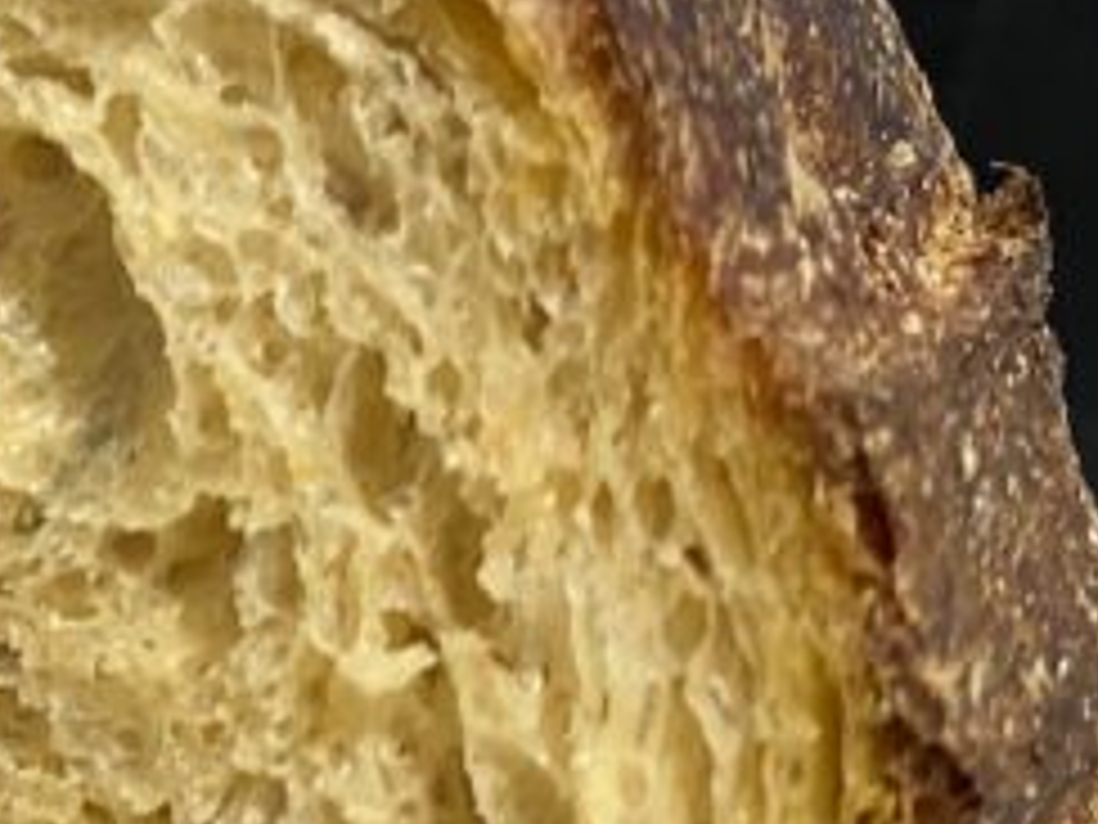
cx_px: -1076
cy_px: 698
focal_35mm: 109
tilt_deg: -39.0
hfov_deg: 14.9
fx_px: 3457
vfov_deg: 13.5
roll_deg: +0.1
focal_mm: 4.25
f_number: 1.8
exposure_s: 1/60
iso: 200
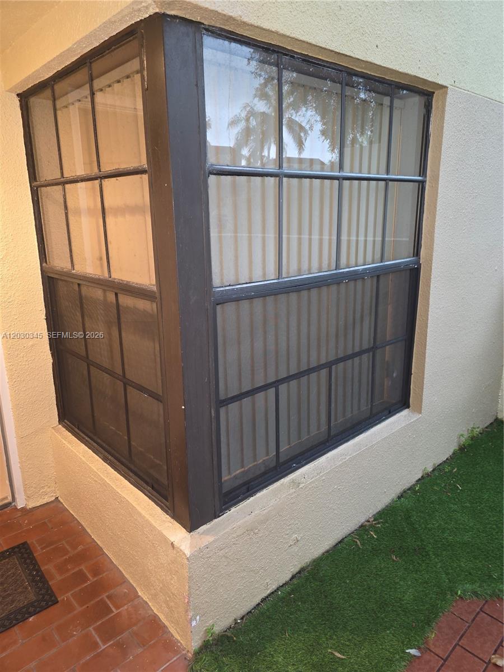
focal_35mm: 23
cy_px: 336
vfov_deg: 73.9
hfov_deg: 58.9
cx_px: 252
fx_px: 446
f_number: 1.7
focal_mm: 6.3
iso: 160
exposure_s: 1/12
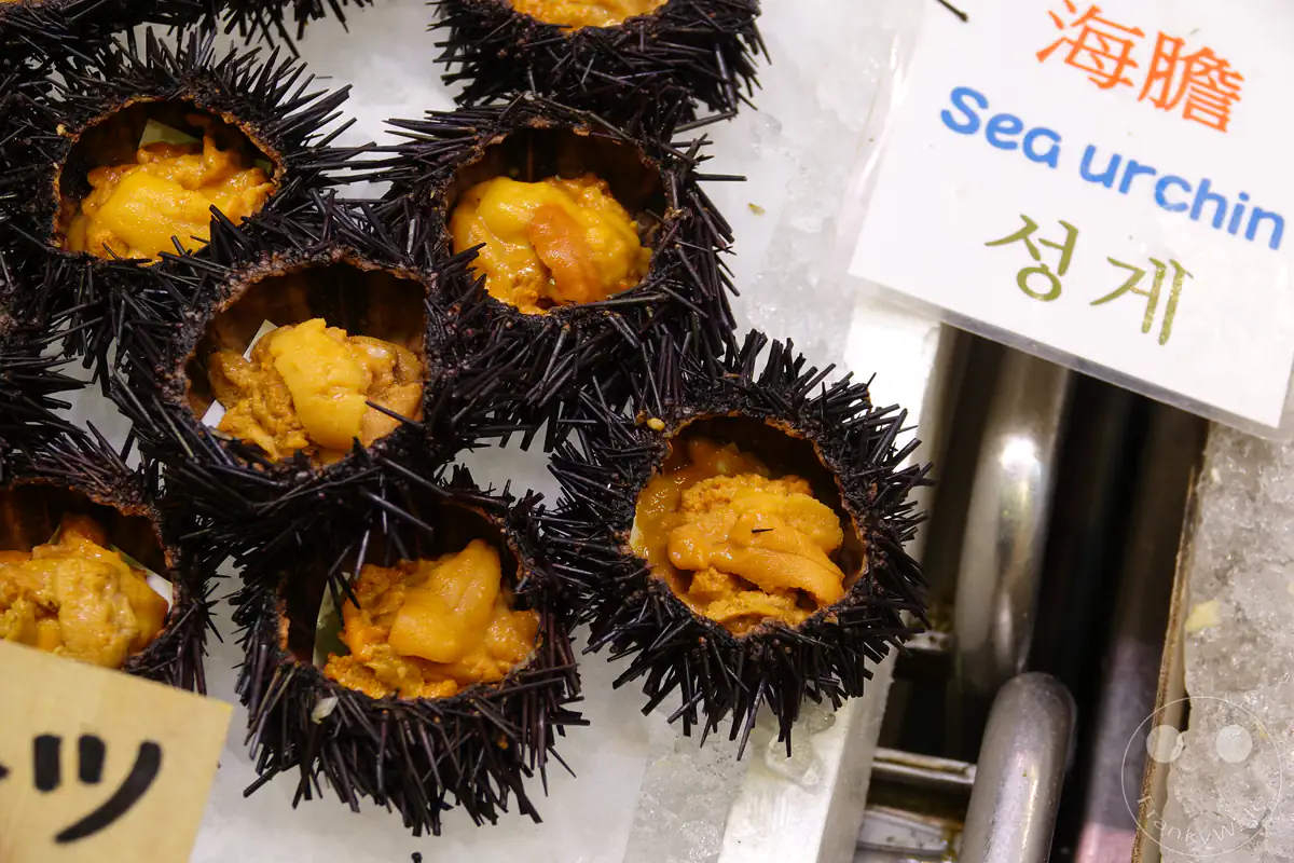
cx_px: 647
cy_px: 432
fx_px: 3846
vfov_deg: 12.8
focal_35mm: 107
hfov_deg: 19.1
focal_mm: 39.42
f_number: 4
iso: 200
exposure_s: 1/125
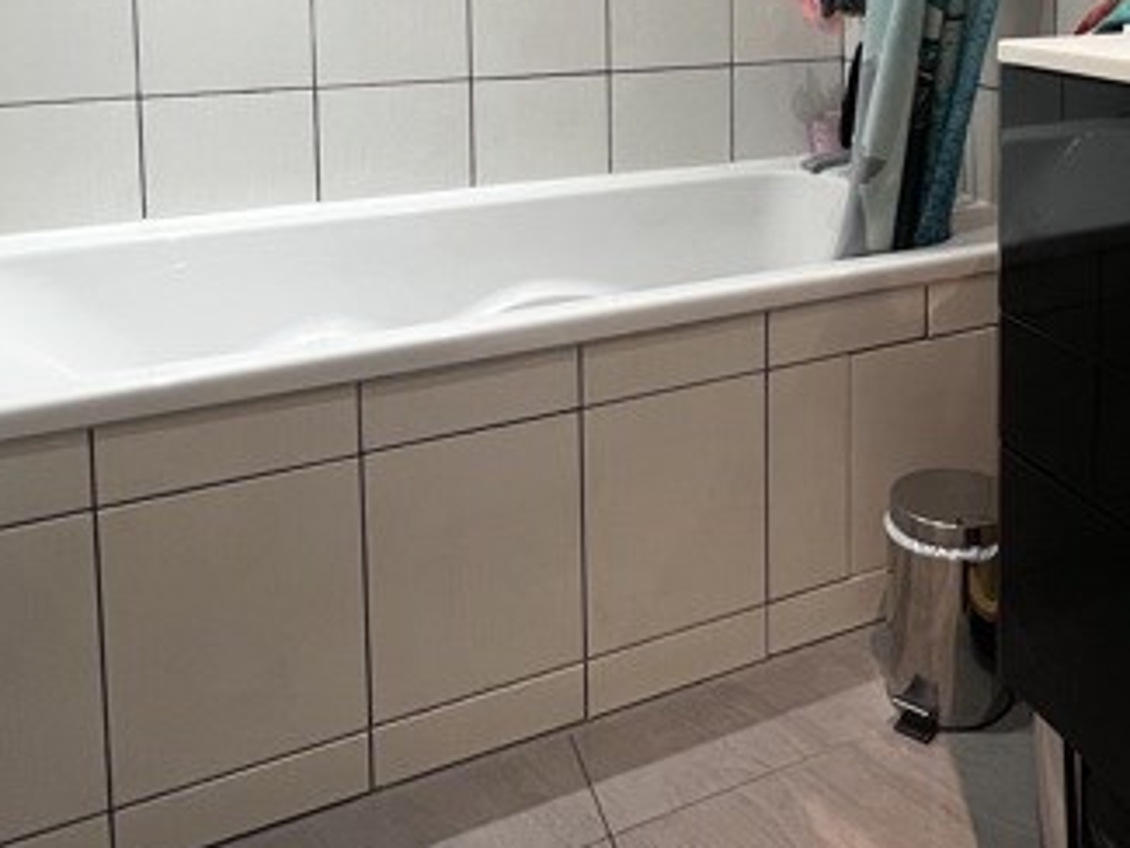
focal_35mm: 32
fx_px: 1045
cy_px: 21
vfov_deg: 39.5
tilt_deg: -3.4
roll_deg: +0.7
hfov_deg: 54.0
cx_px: 859
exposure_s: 1/100
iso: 200
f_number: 1.8
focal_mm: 1.57
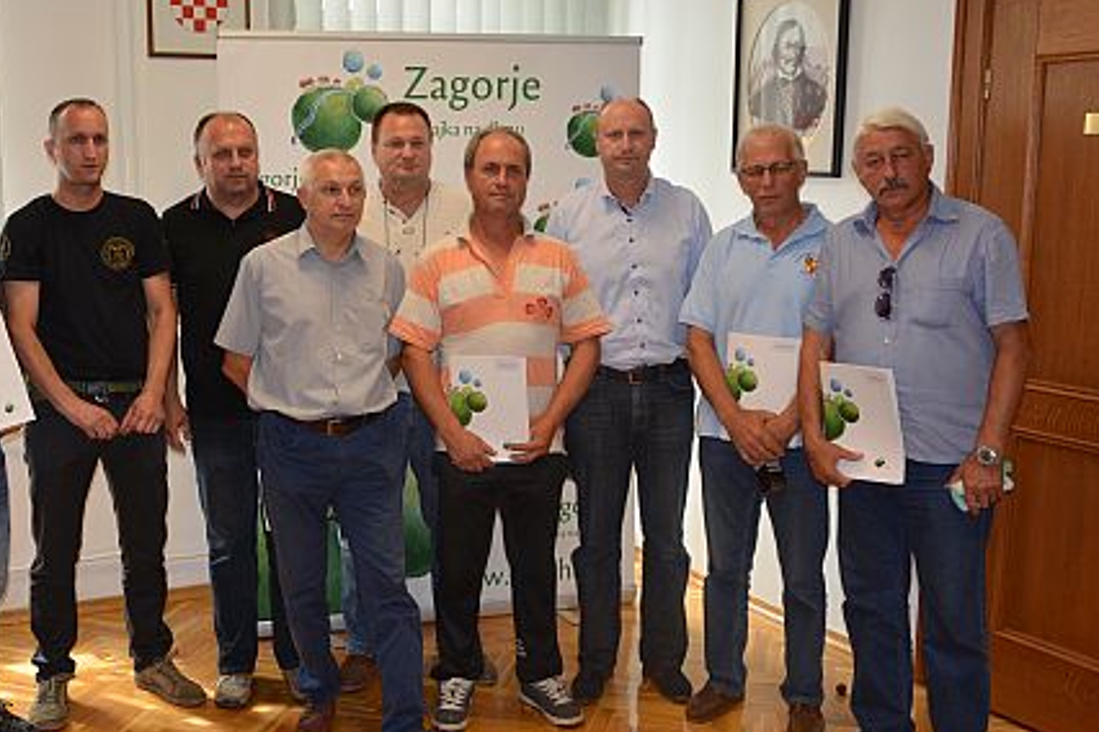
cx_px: 441
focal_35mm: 44
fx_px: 1334
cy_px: 397
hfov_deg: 44.6
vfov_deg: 30.7
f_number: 3.8
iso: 400
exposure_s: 1/125
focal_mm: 21
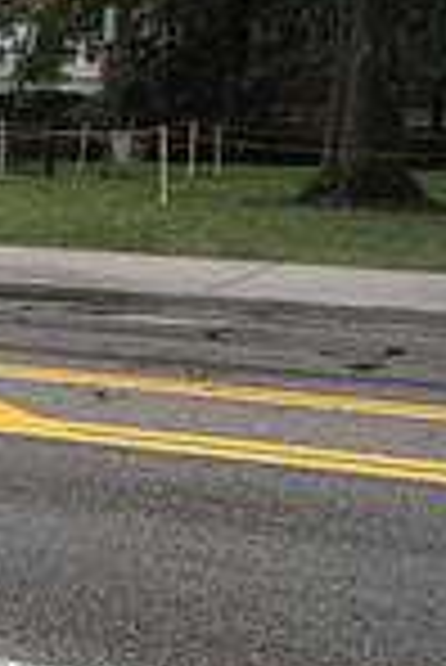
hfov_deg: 12.5
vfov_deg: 21.6
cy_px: 376
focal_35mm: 94
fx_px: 1743
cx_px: -500
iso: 1600
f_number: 3.5
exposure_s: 1/500
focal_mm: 24
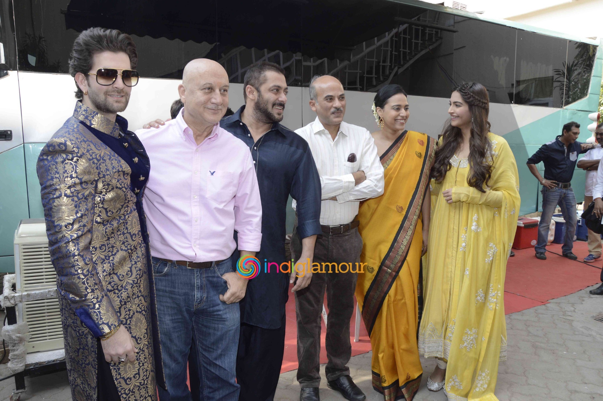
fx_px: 452
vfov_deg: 47.8
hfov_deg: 67.4
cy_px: 200
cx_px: 302
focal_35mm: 27
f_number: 9
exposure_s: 1/160
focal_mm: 18
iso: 400
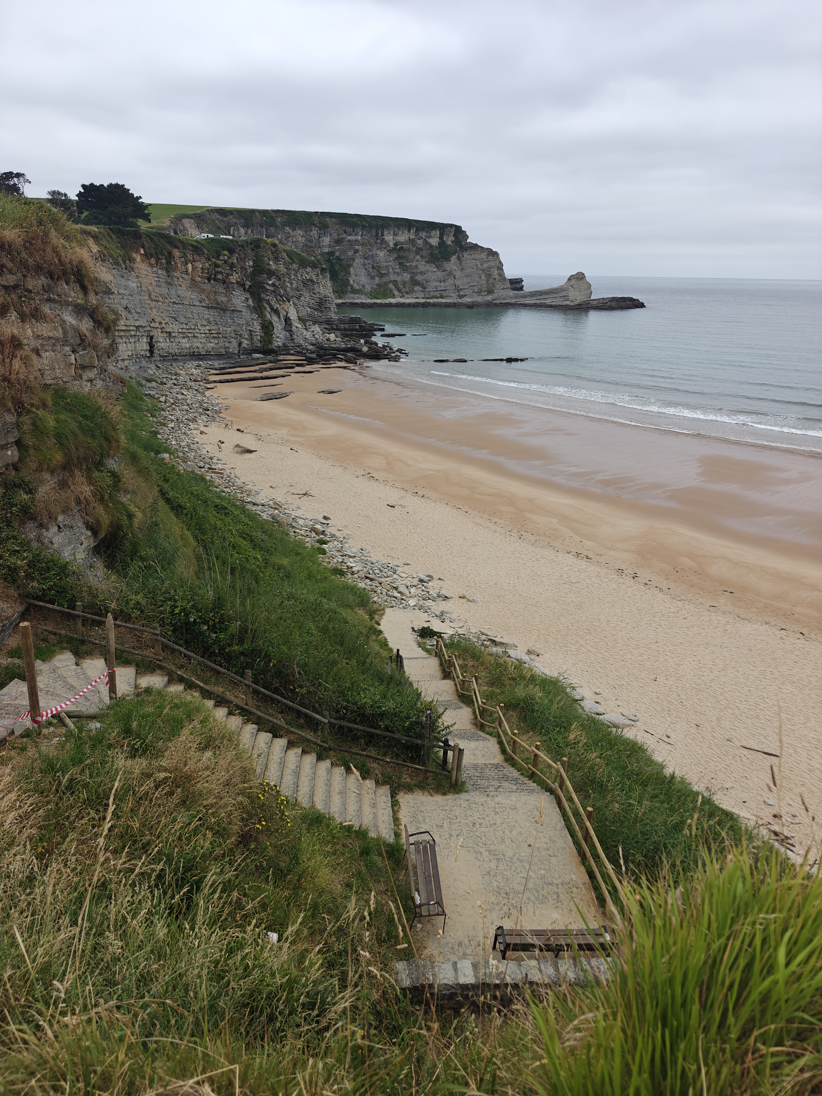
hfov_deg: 58.9
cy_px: 548
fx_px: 728
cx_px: 411
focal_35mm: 23
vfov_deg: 73.9
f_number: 1.6
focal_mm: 6.06
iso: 50
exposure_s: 1/240
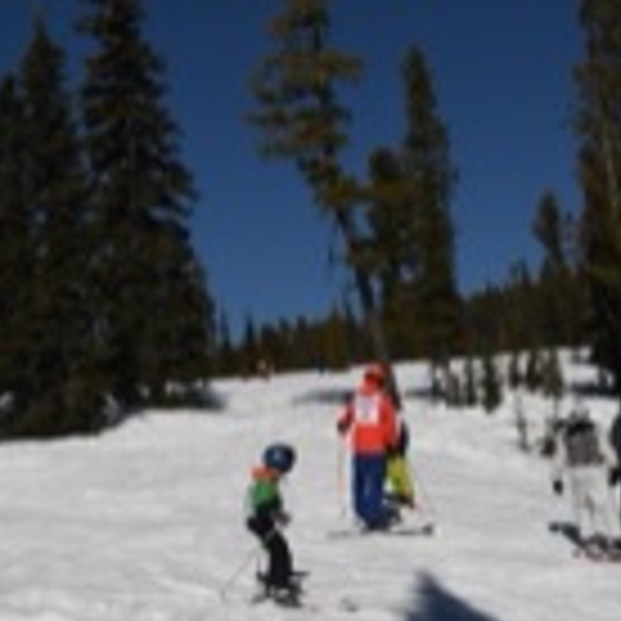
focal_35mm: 80
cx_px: 86
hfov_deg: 21.3
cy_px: 277
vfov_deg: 21.6
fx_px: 1624
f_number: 13
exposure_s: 1/2000
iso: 400
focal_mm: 18
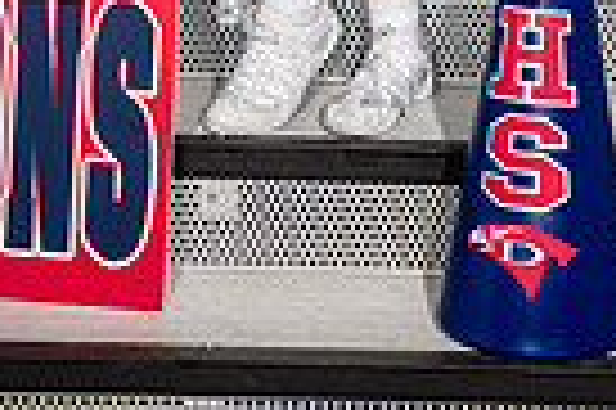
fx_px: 2922
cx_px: 351
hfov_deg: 12.0
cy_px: -536
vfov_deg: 7.5
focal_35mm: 171
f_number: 7.1
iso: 200
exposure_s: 1/320
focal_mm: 52
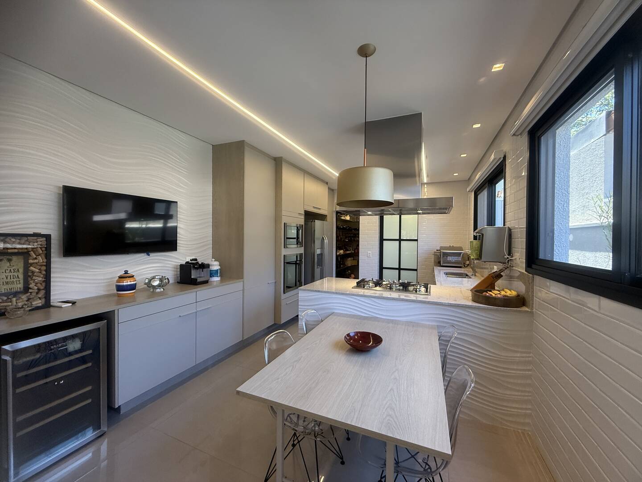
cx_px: 321
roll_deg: -0.3
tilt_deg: +0.7
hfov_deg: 102.1
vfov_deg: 85.7
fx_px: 260
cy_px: 241
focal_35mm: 14
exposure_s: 1/120
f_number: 2.2
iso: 160
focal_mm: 2.22
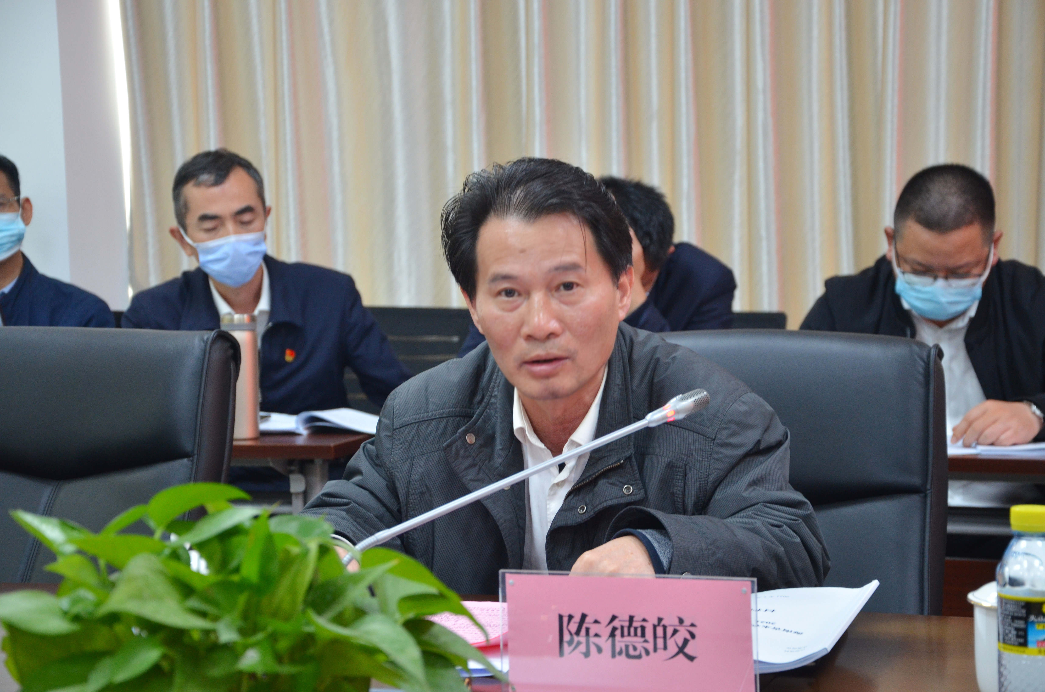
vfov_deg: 15.6
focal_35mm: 87
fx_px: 2520
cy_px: 346
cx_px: 522
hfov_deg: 23.4
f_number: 5
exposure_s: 1/40
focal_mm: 58
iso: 800
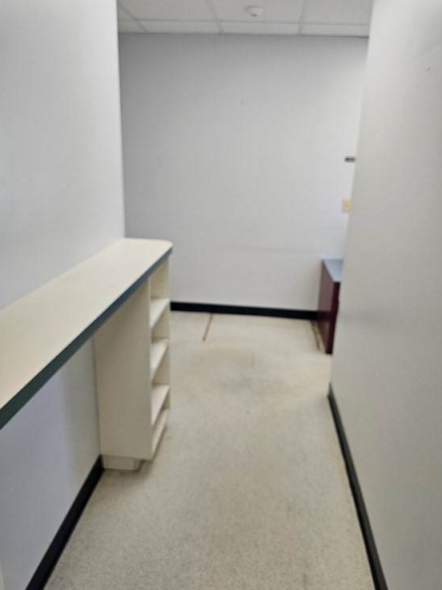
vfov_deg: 71.6
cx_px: 220
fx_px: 409
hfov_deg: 56.8
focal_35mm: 24
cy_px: 293
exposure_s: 1/120
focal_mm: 6.3
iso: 100
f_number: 1.7
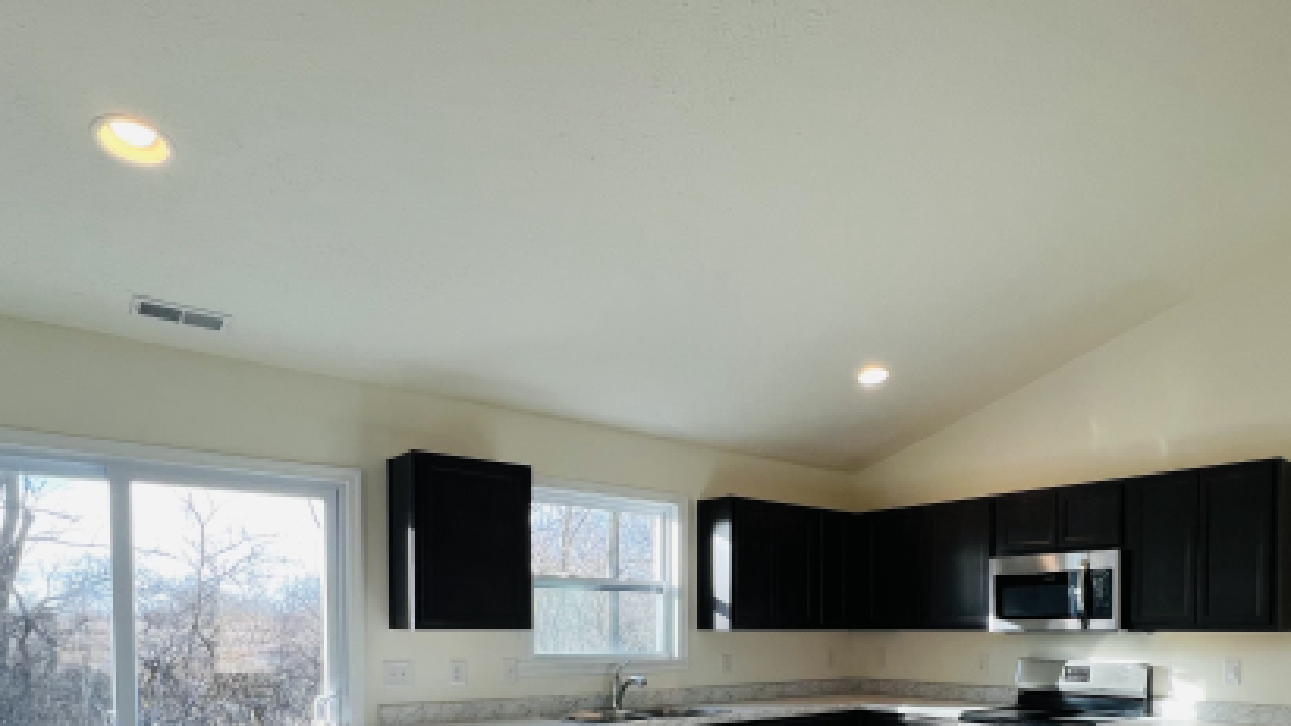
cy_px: 663
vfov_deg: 44.7
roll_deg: +0.1
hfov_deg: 77.2
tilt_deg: -2.5
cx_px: 812
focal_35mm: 23
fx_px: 787
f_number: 1.8
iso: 50
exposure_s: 1/120
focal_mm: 1.57
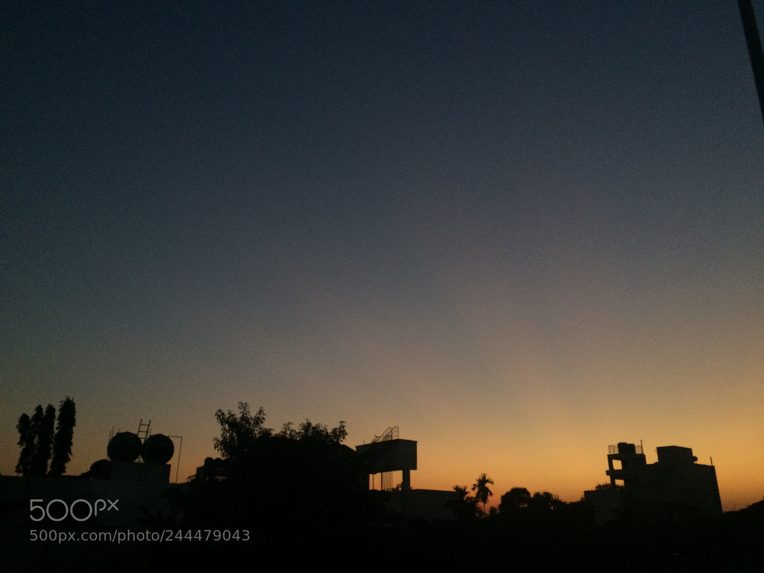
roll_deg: +0.0
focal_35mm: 29
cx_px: 382
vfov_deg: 48.2
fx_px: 640
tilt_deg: +20.2
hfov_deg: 61.7
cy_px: 286
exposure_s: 1/33
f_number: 2.2
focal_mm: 4.15
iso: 160
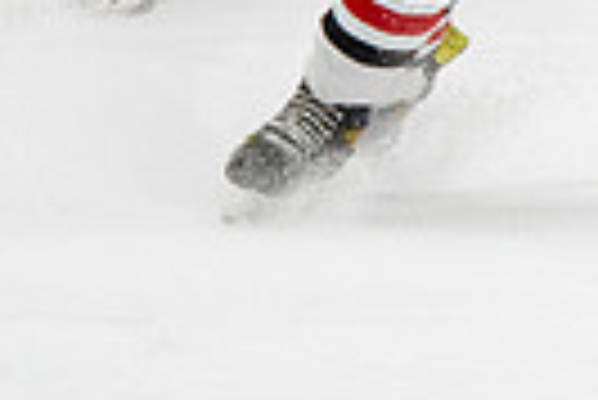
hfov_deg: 1.7
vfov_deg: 1.1
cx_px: 1292
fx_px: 20271
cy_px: -644
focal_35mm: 1219
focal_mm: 150
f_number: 2.8
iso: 1600
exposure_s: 1/640
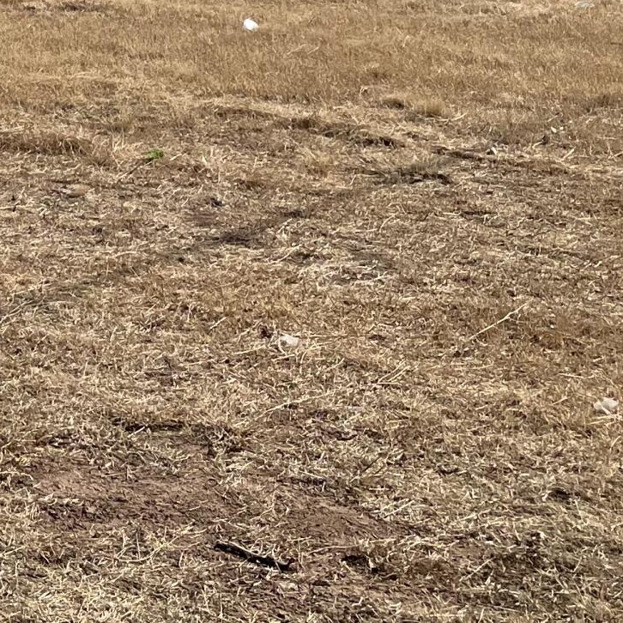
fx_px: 1934
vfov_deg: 17.4
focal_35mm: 95
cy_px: -128
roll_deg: +0.4
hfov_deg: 16.4
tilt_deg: -2.3
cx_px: -354
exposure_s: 1/8403
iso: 50
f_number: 1.6
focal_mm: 4.2
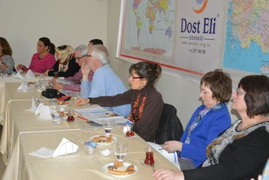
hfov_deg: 38.2
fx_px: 389
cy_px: 91
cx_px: 136
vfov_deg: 26.0
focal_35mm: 52
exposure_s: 1/60
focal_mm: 34
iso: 2800
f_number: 4.2
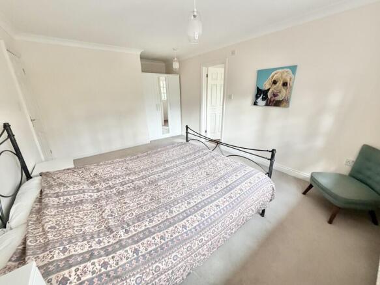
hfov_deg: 102.1
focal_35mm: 14
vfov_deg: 85.7
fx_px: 154
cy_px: 142
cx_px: 190
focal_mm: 2.22
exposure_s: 1/60
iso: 400
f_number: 2.2
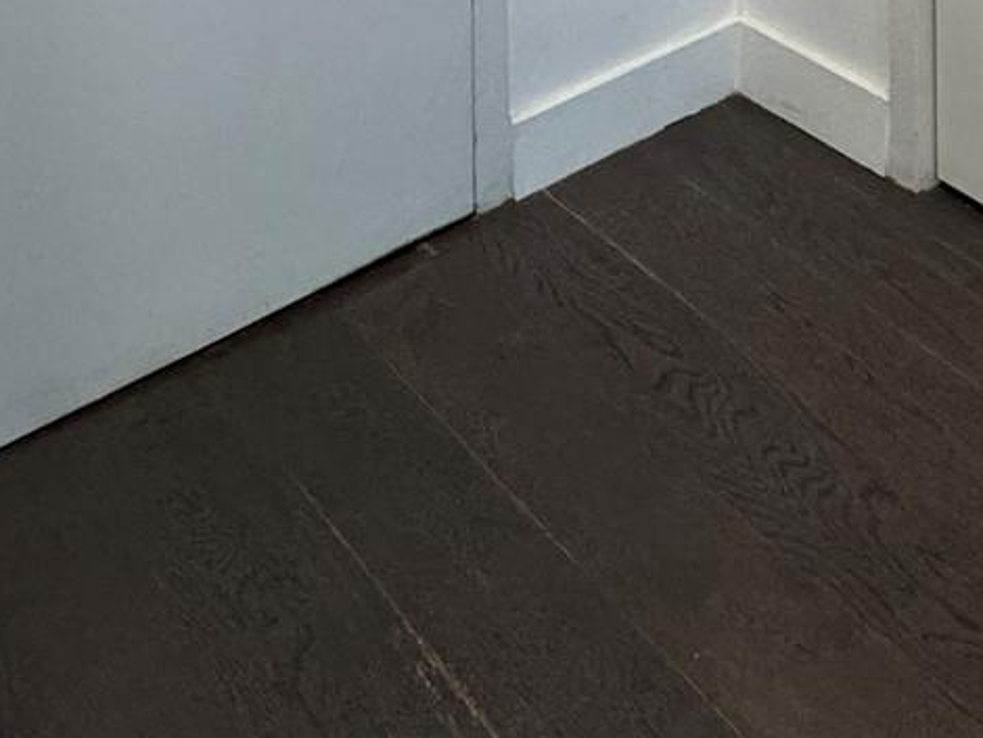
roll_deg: +0.3
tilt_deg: -1.0
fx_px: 1733
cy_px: -794
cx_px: 851
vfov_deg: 16.9
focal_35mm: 61
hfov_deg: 30.5
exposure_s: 1/120
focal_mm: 2.22
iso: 160
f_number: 2.2
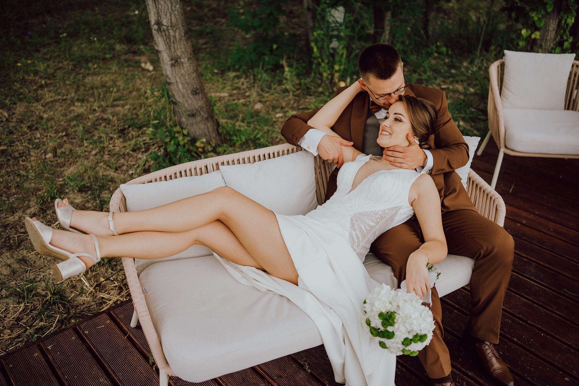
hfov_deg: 54.5
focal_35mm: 35
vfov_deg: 37.8
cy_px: 193
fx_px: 563
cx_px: 290
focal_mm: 35
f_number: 1.8
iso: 100
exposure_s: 1/400
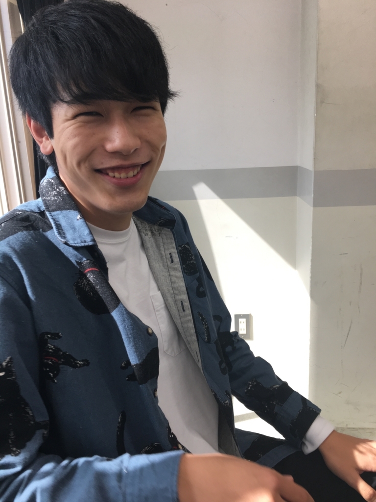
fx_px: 420
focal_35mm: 29
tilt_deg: -13.9
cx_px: 188
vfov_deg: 61.7
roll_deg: +2.9
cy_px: 251
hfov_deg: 48.2
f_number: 2.2
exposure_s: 1/120
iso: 40
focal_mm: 4.15
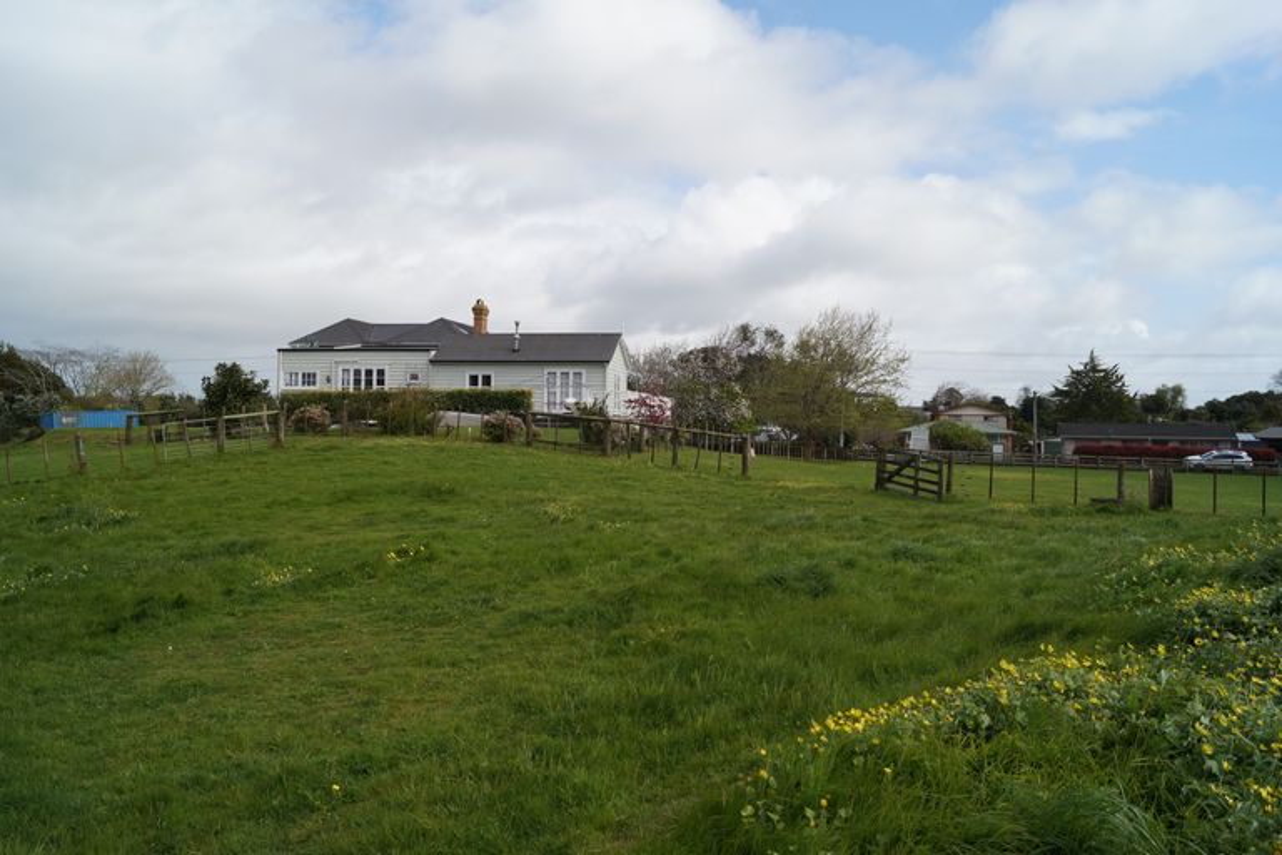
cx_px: 641
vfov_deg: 47.9
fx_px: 961
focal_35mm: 27
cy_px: 428
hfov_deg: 67.4
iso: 100
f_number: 8
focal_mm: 18
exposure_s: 1/320
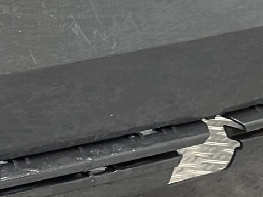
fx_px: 1177
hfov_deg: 11.4
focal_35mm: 155
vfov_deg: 9.6
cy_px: 145
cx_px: -281
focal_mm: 3
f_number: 1.8
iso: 40
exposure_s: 1/120
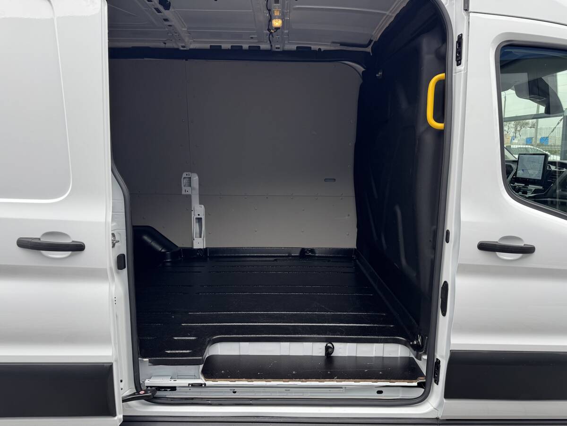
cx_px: 284
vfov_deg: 56.8
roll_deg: +1.7
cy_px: 213
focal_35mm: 24
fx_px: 393
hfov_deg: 71.6
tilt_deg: -9.2
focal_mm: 6.76
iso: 64
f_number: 1.78
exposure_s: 1/248
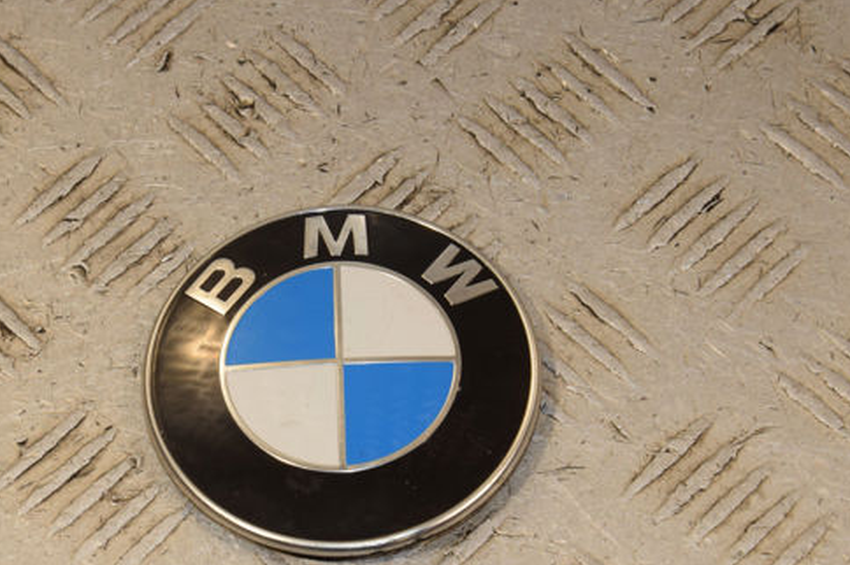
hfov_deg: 16.6
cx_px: 295
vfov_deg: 11.1
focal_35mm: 123
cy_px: 367
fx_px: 2902
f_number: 10
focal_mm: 62
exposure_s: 1/200
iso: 800
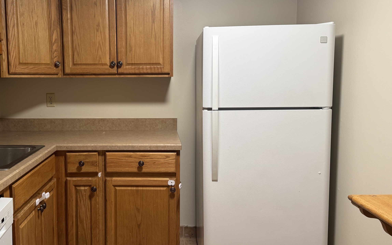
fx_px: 363
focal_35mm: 34
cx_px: 145
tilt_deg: -6.0
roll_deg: +0.8
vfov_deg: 37.3
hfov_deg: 56.0
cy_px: 114
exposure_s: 1/60
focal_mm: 6.76
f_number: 1.78
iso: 160
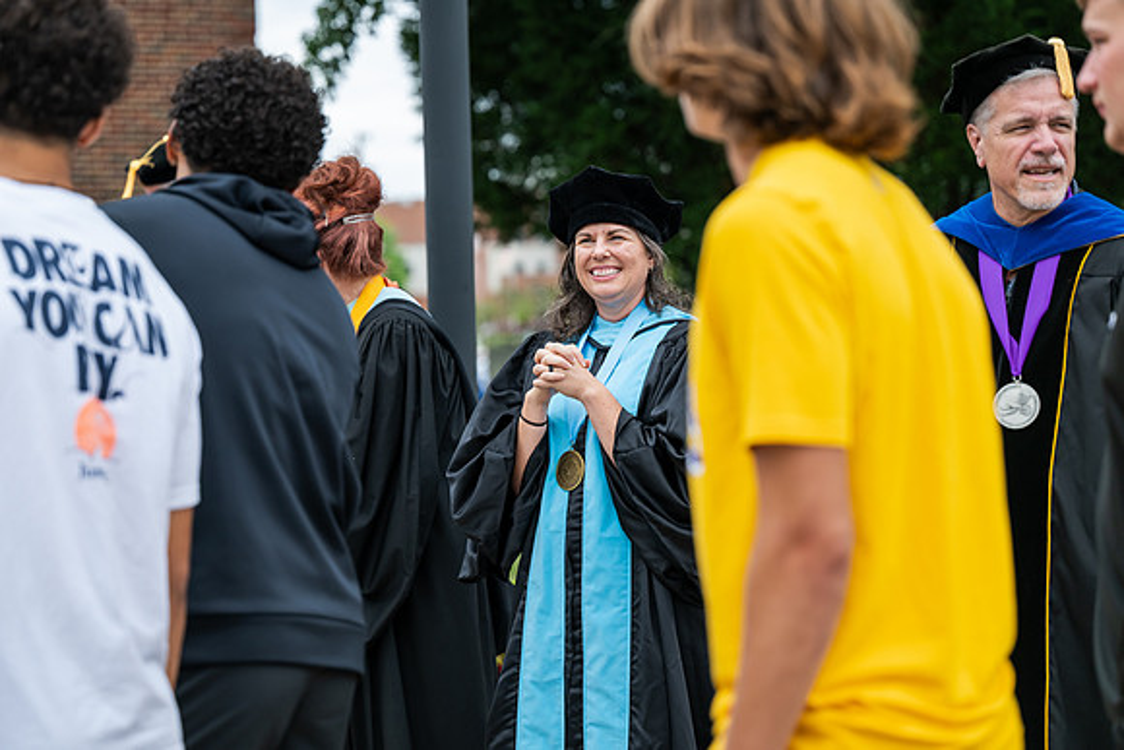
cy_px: 375
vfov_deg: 15.0
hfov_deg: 22.4
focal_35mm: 91
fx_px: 2842
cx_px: 562
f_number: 3.2
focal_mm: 91
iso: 400
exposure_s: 1/800
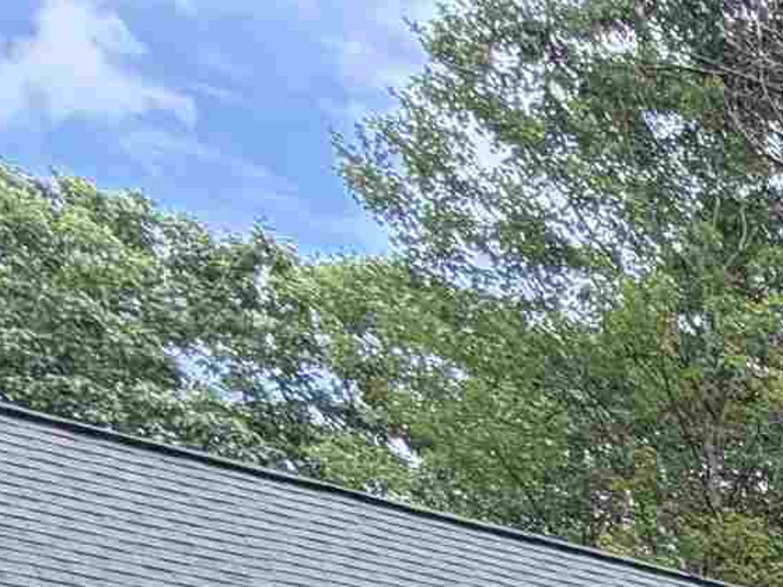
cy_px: 1409
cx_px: 1867
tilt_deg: -8.5
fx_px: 1741
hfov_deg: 15.1
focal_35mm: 77
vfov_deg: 13.7
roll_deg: -0.5
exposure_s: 1/203
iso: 64
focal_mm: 2.22
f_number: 2.2
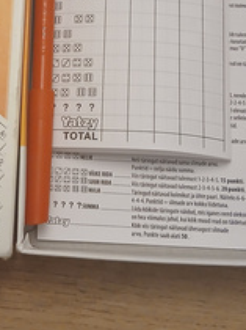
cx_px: 35
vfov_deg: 30.7
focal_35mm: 62
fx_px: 589
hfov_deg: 23.1
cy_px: 83
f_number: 1.8
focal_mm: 3.98
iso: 320
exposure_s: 1/25
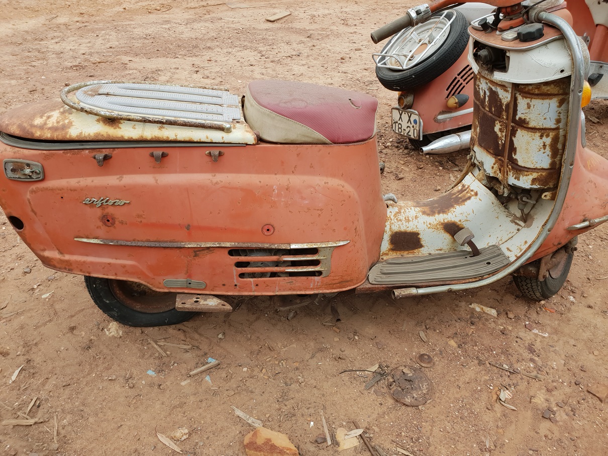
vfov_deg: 53.1
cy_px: 228
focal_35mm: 26
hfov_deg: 67.3
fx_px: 457
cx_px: 304
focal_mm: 4.3
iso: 64
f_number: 2.4
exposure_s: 1/120
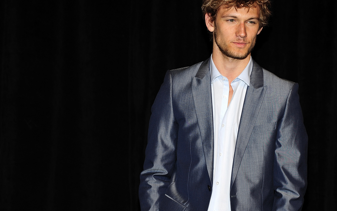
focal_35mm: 165
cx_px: 184
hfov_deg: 12.7
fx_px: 1515
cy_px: 87
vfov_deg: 7.9
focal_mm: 130
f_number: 5.6
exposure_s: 1/125
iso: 400
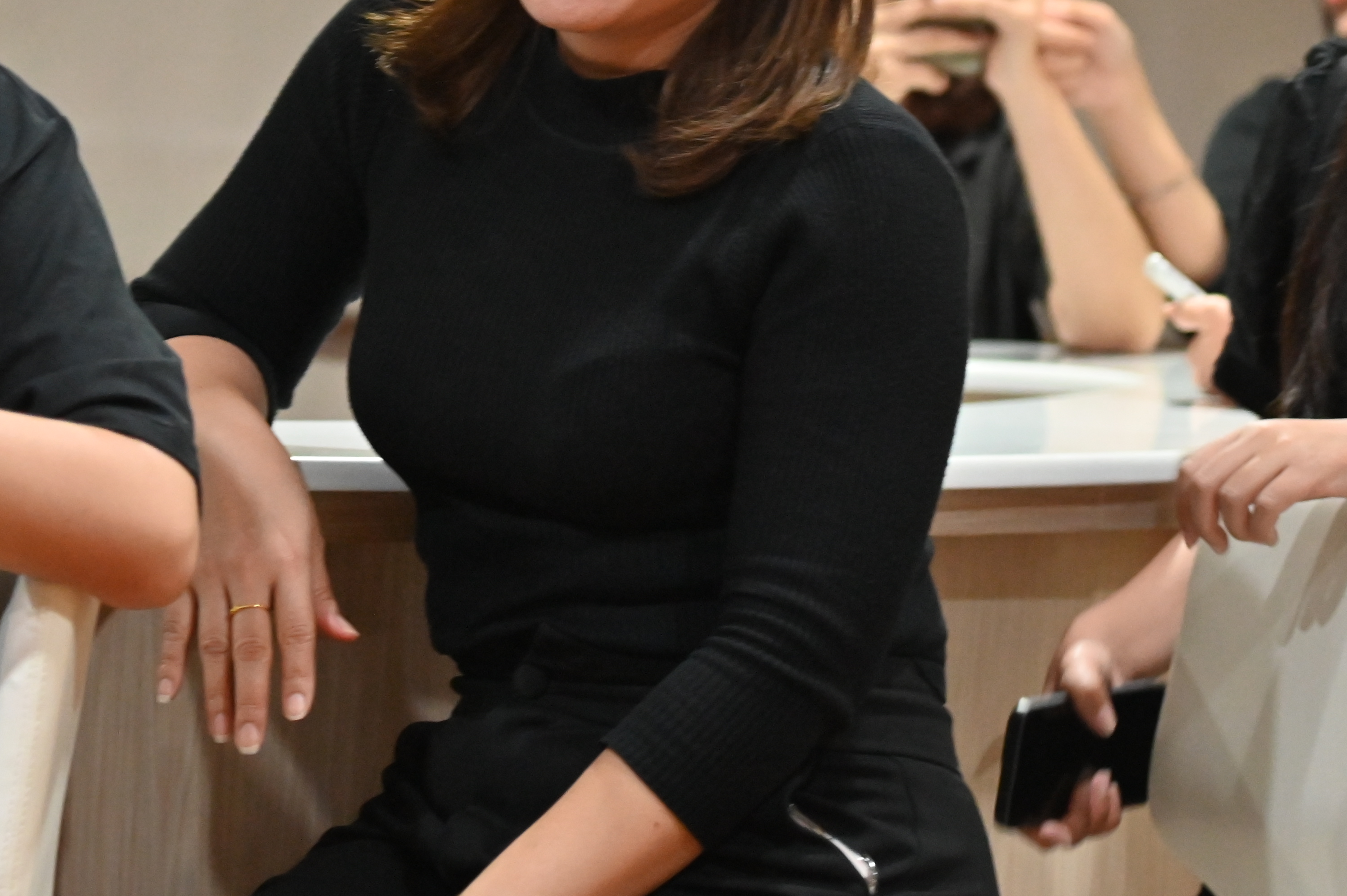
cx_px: 468
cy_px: 2
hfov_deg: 8.5
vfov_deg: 5.6
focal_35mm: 243
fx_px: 9085
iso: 6400
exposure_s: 1/160
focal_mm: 120
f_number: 4
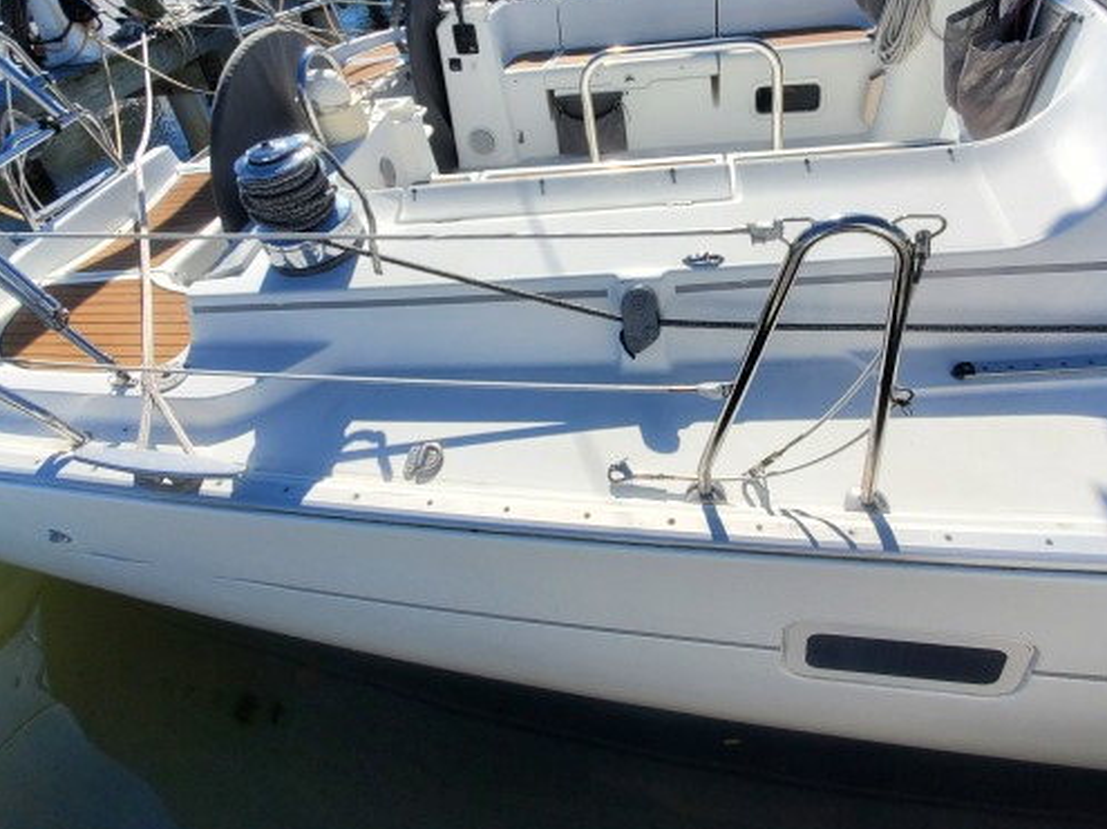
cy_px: 282
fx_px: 671
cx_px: 642
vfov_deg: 62.0
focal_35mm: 21
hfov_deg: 78.4
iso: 50
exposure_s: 1/1492
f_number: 2.2
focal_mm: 1.8
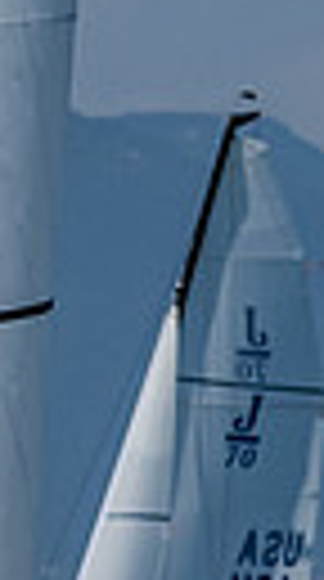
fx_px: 27609
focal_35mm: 1797
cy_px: 740
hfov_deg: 0.7
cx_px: -698
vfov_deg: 1.2
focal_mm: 155
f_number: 6.3
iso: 400
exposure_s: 1/2500
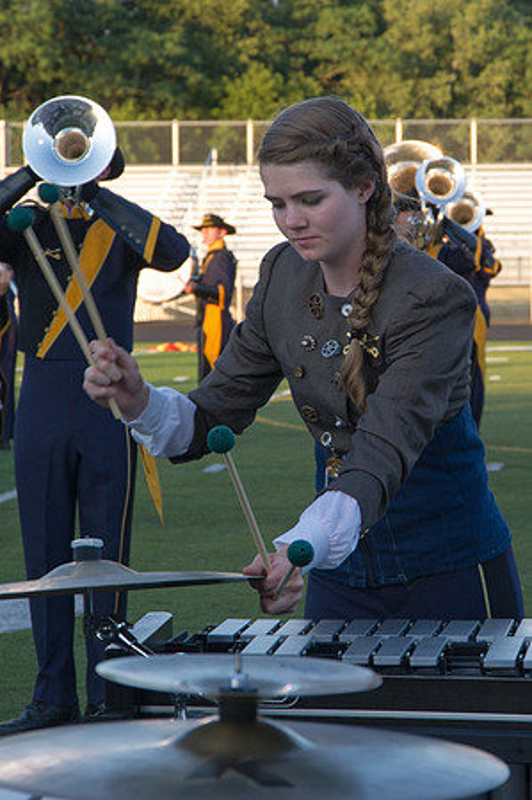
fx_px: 3382
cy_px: 359
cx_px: 351
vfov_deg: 13.5
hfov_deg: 9.0
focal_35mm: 152
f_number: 8
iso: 640
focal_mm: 90
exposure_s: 1/250
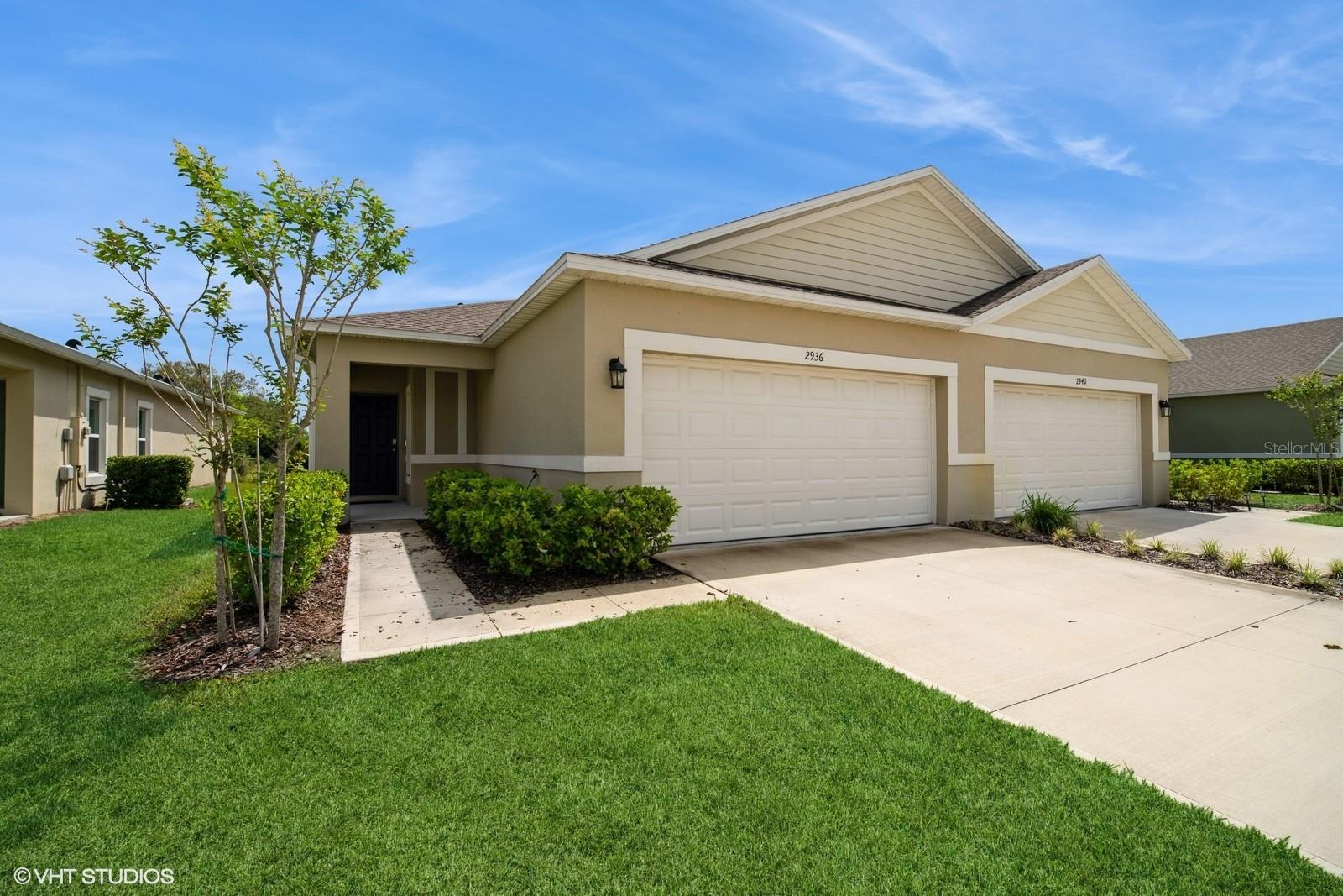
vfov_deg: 77.3
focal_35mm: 15
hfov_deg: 100.4
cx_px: 672
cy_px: 448
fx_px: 560
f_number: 8
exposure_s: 1/800
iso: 200
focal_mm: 15
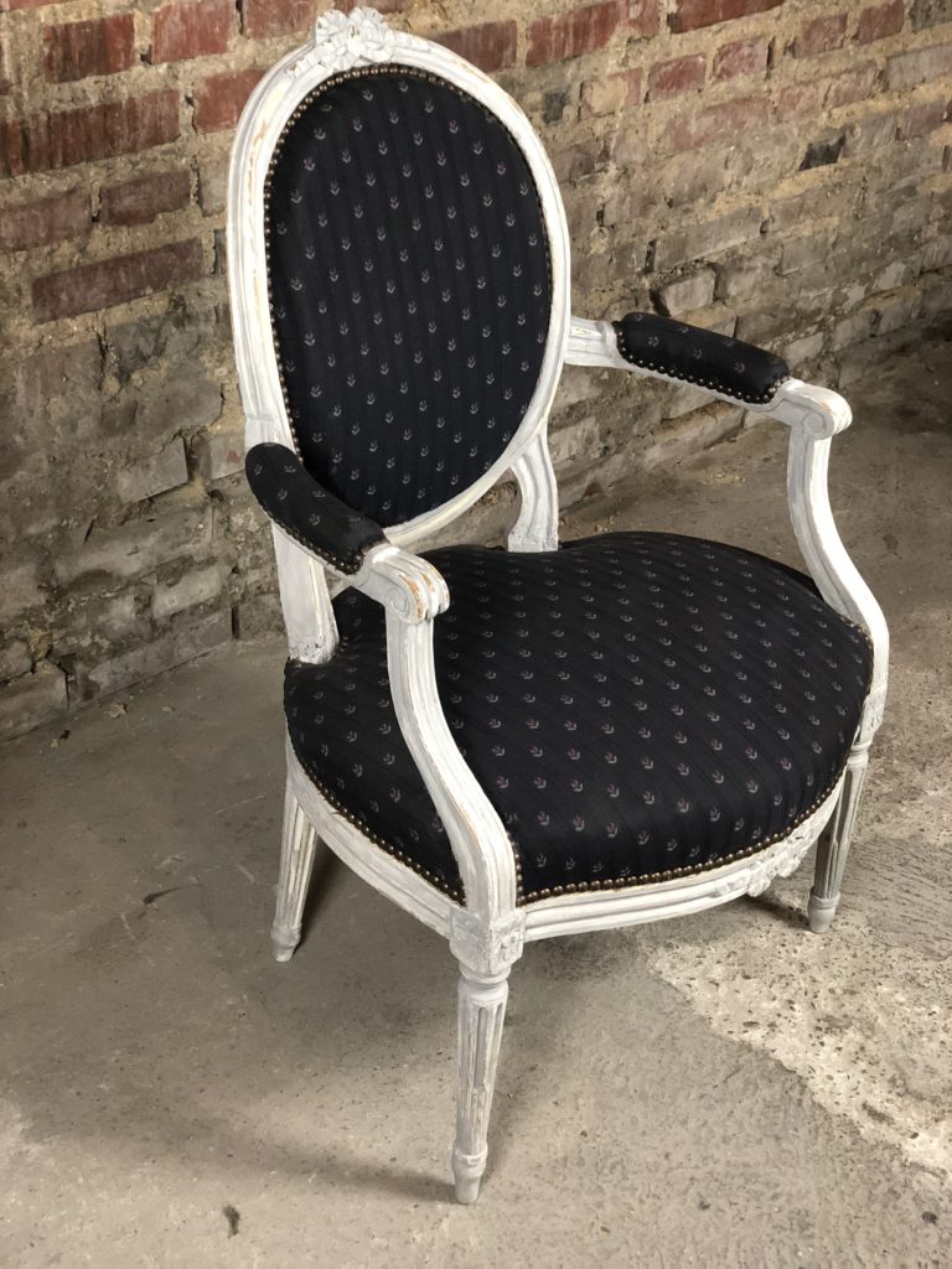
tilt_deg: -32.3
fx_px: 1907
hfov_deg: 28.0
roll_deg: -2.7
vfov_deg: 36.8
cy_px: 634
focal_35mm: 52
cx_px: 476
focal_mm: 6
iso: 160
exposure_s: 1/25
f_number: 2.4
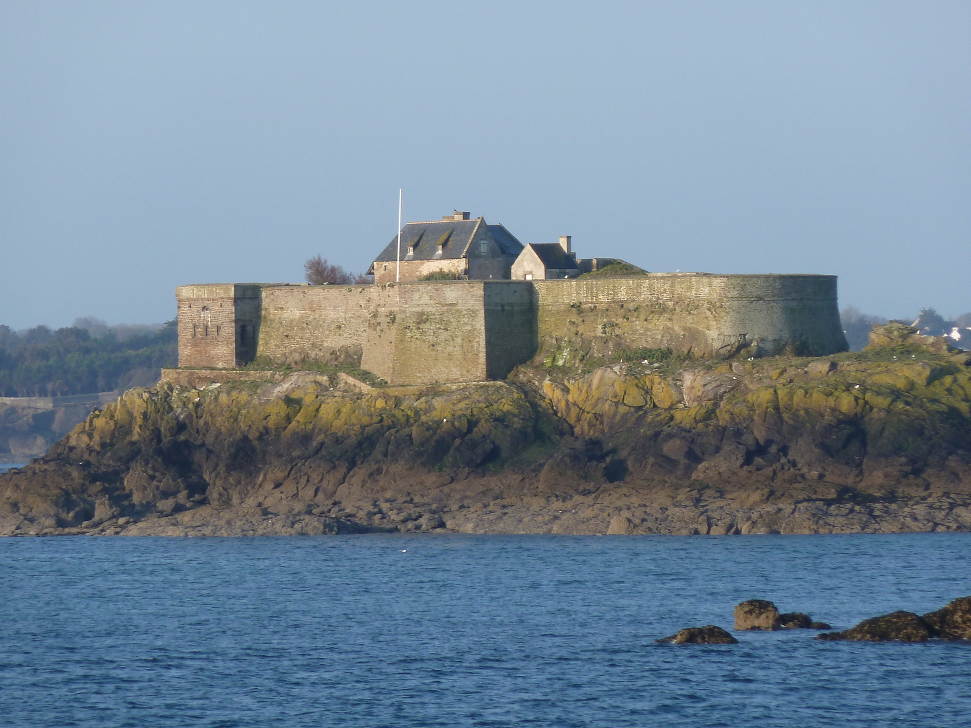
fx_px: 10070
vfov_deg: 4.1
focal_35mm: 359
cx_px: 486
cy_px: 364
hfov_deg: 5.5
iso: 80
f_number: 4.9
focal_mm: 49.2
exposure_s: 1/160
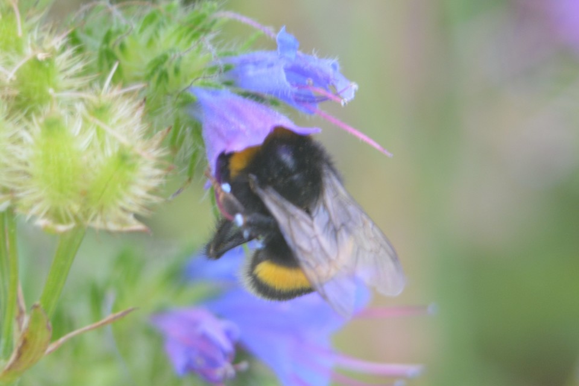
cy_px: 193
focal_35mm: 315
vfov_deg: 4.4
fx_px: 5066
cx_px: 290
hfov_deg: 6.5
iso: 500
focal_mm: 210
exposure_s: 1/125
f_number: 5.6
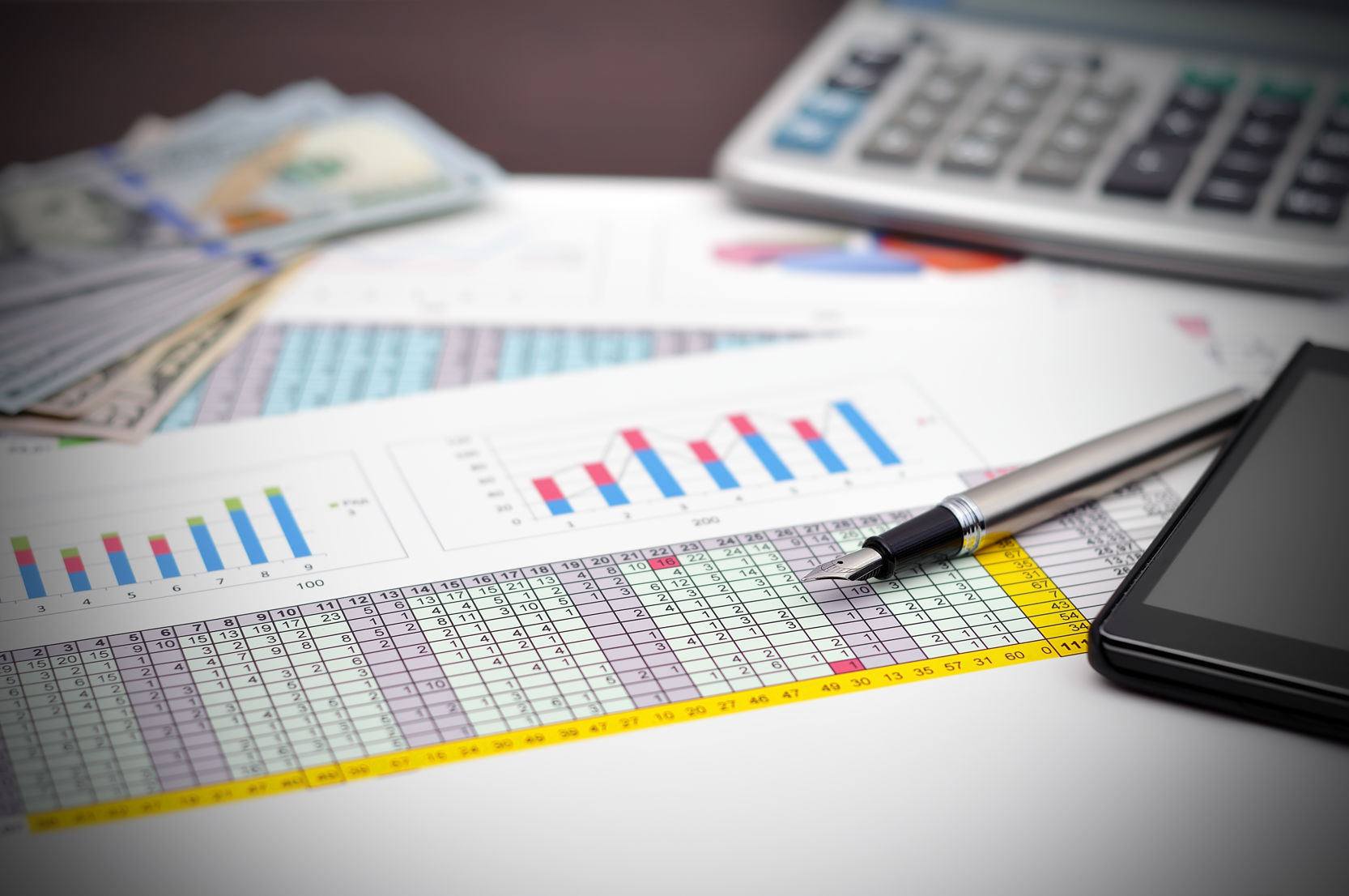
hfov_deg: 27.0
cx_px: 674
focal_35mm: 75
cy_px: 448
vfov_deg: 18.1
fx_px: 2807
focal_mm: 50
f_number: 3.2
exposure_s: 1/160
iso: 200
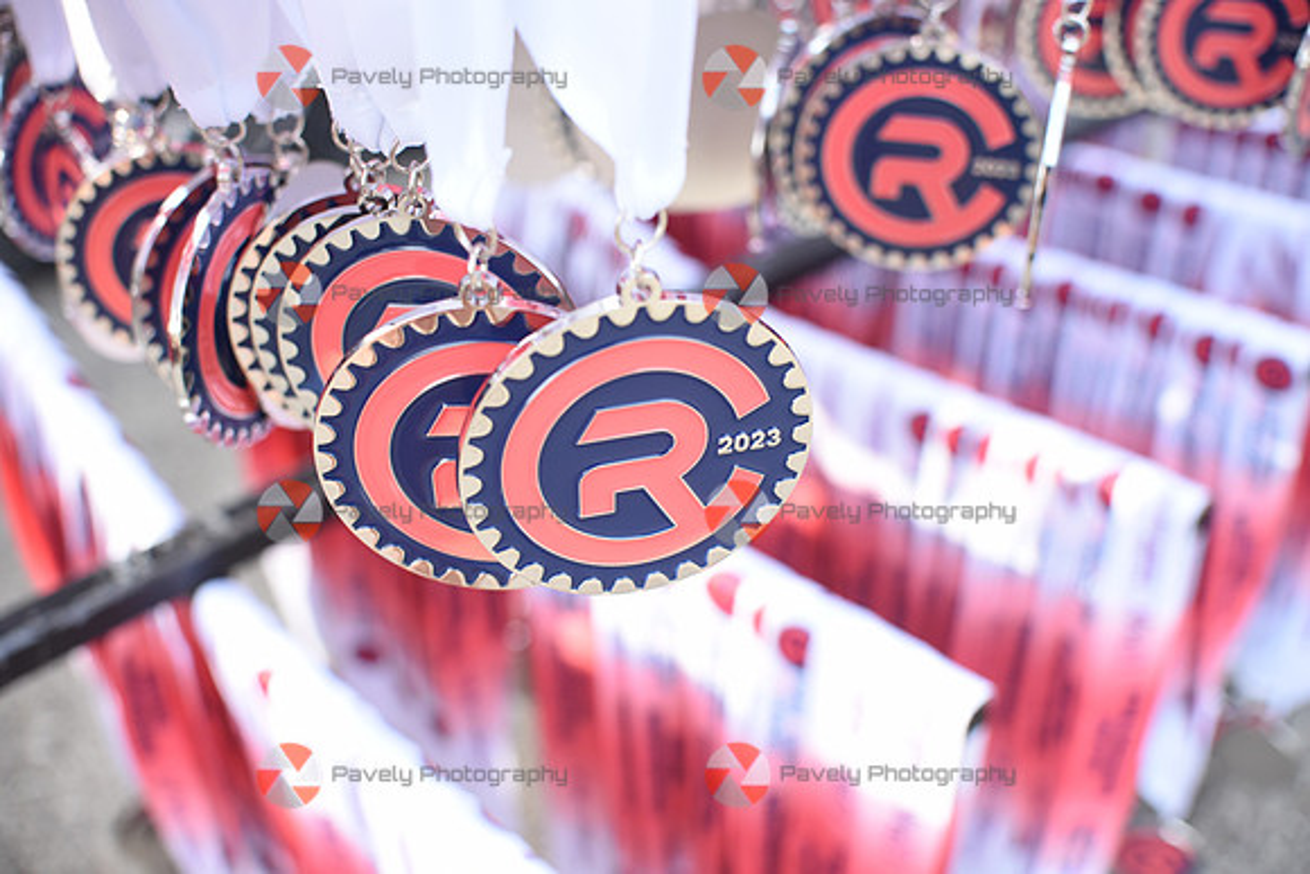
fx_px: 1274
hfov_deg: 54.4
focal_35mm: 35
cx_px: 655
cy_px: 437
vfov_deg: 37.9
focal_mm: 35
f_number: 5
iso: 1600
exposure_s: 1/1250
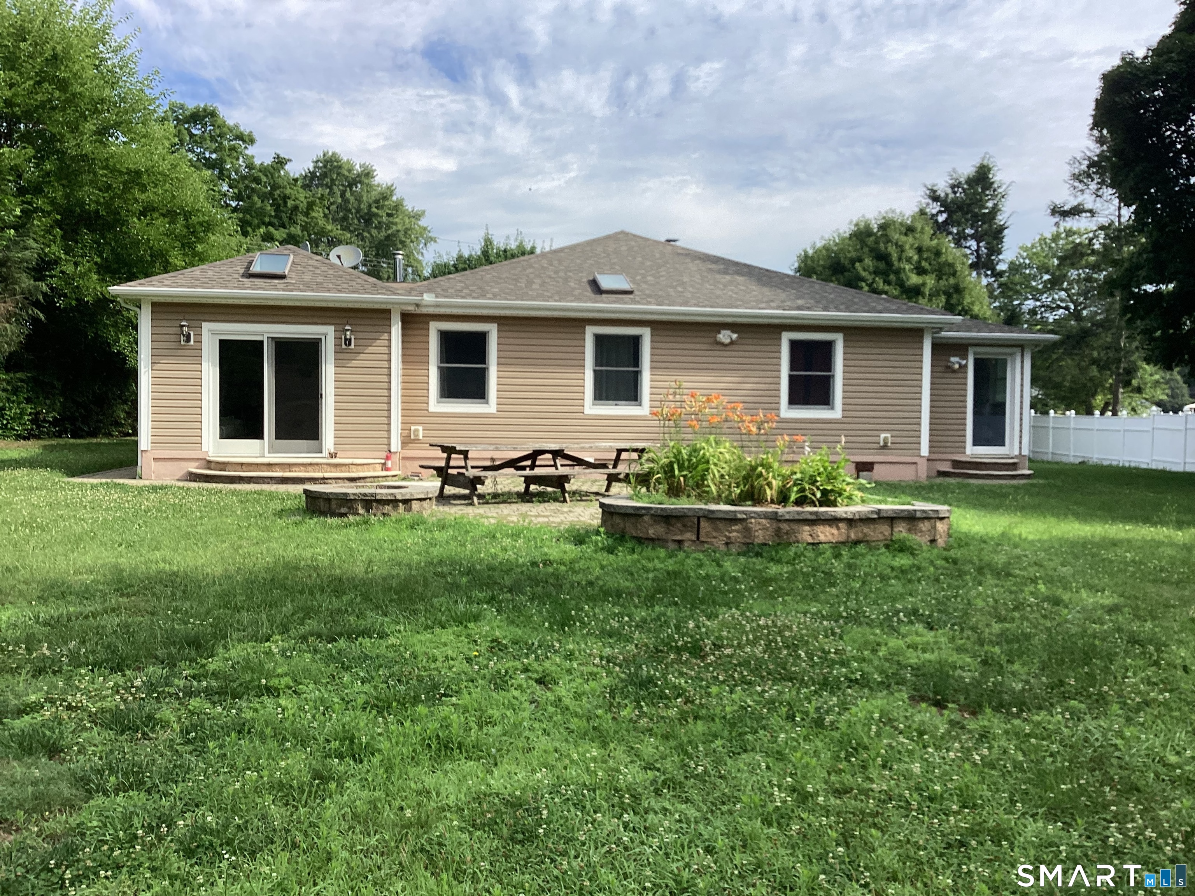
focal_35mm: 31
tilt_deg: +0.6
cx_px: 598
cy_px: 448
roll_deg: -0.3
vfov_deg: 45.4
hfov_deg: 58.4
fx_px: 1070
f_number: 2.4
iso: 25
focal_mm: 3.3
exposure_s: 1/926
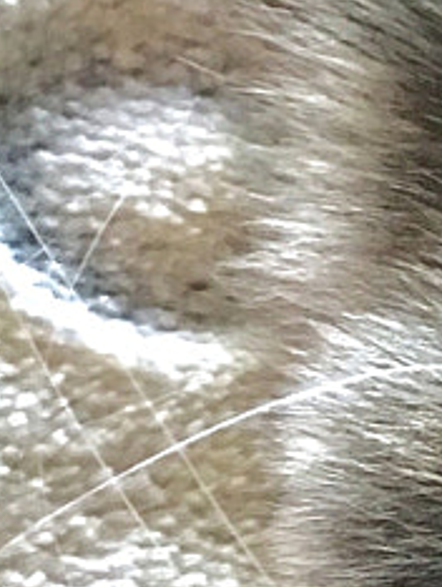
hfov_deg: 6.6
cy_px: 1174
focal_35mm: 198
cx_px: 1492
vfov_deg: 9.3
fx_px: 3365
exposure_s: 1/15
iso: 80
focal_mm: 4.15
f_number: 2.2
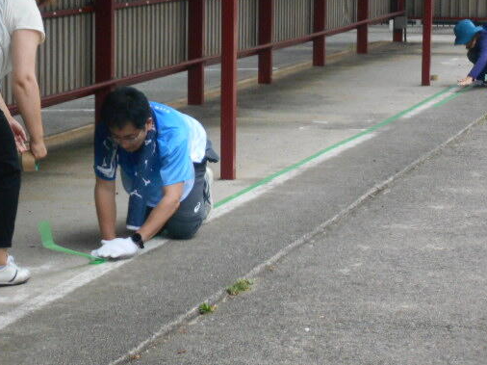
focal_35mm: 143
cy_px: 156
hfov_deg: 13.8
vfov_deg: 10.4
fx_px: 2011
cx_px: 234
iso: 400
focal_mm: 20.1
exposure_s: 1/250
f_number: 6
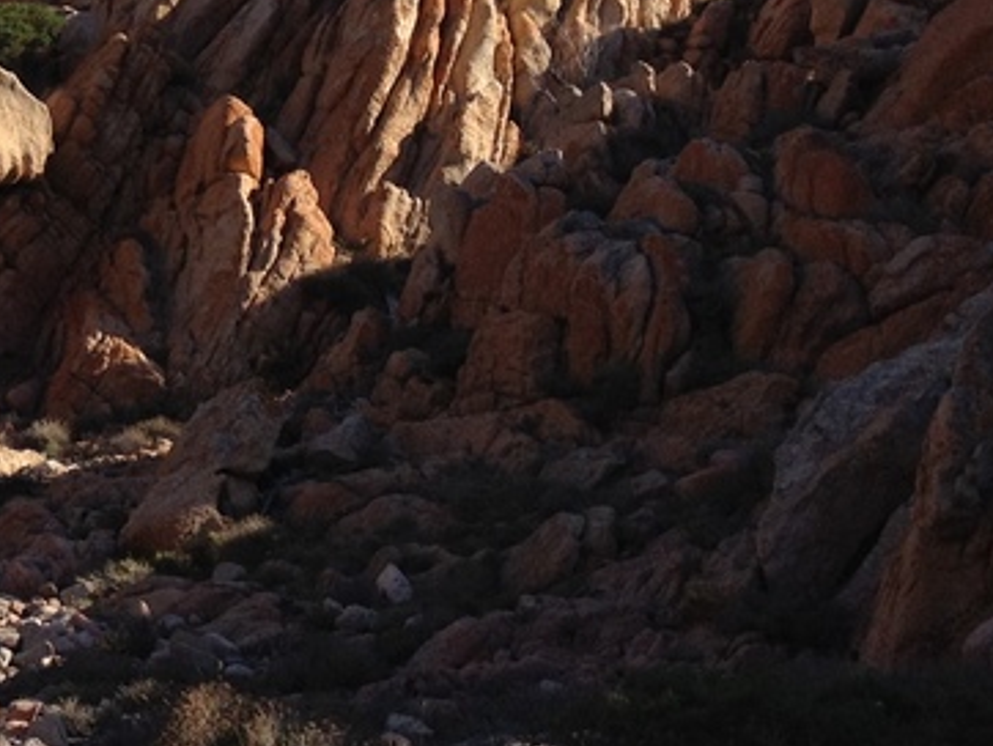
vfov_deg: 12.6
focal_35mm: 116
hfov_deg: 15.8
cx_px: -439
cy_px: -38
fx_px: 3330
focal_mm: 4.28
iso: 64
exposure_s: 1/1381
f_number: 2.4
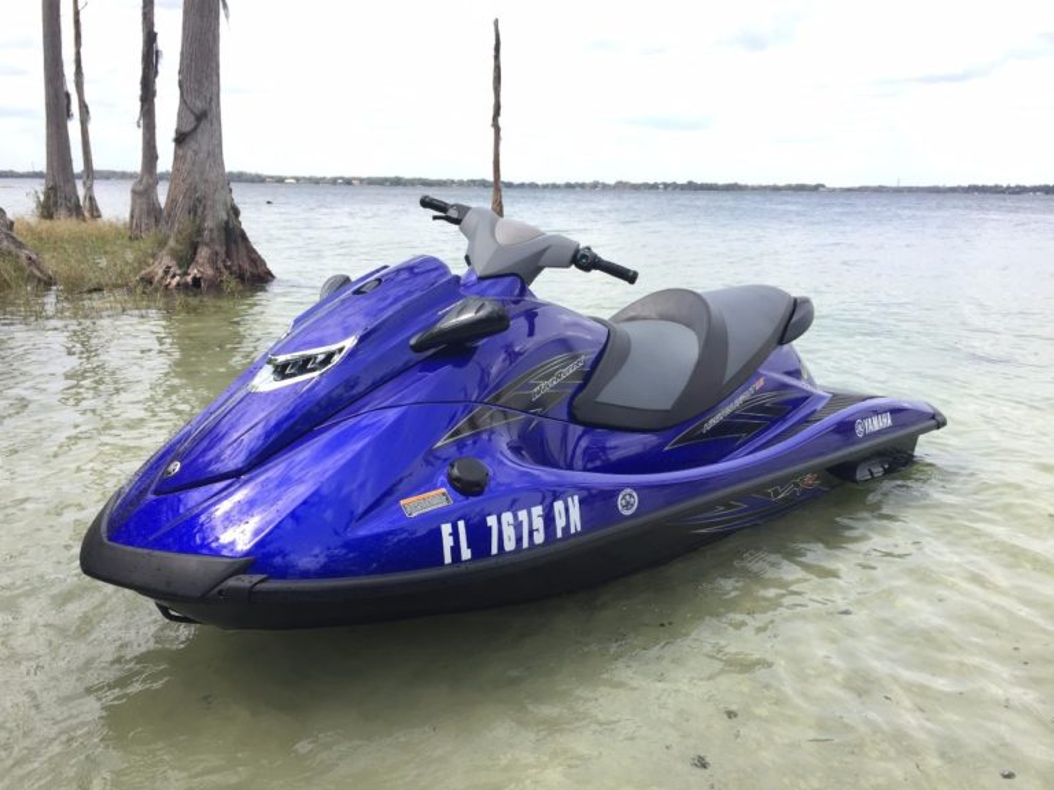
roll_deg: -1.1
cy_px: 395
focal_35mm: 29
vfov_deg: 48.2
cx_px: 527
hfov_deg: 61.7
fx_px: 883
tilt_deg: -13.9
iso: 32
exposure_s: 1/694
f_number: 2.2
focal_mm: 4.15
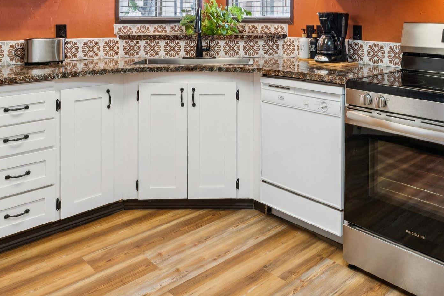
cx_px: 281
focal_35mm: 35
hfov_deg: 54.4
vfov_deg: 35.4
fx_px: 426
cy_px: 14
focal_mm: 15.7
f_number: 13
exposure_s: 1/4
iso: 400
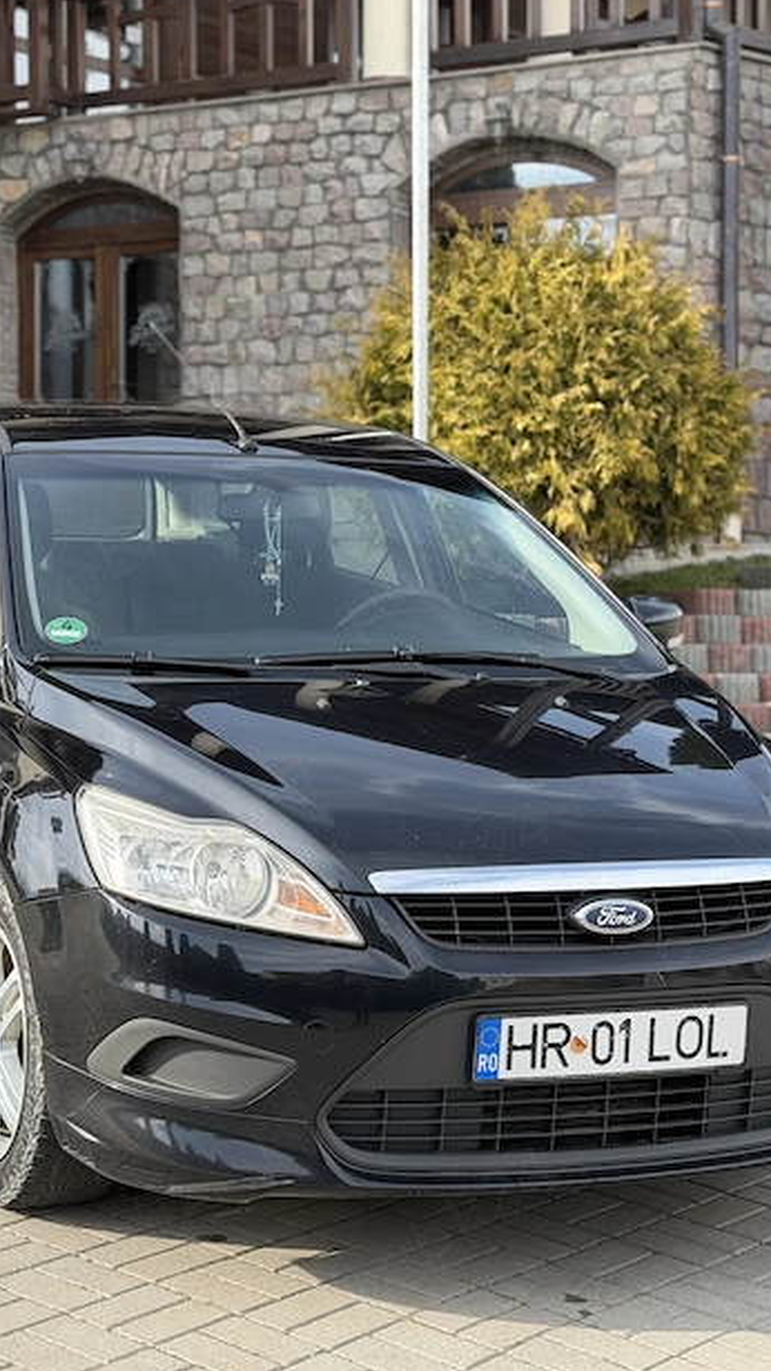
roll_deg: +0.2
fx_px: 2471
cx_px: 325
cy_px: 597
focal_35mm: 68
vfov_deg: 31.0
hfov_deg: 17.7
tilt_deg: +0.5
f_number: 1.78
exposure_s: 1/1403
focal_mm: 6.76
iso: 100
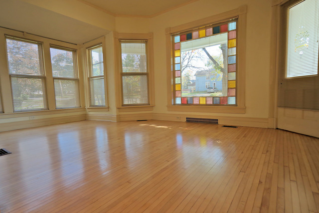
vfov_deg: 67.4
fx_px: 160
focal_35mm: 18
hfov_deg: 90.0
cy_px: 106
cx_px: 160
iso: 200
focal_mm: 12
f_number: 4
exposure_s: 1/60
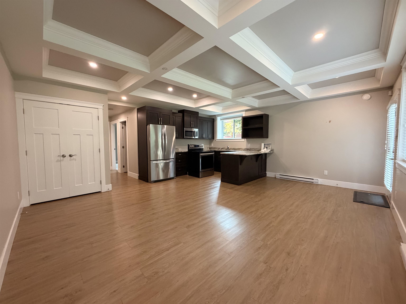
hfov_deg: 102.1
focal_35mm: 14
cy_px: 152
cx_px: 203
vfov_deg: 85.7
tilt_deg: -3.8
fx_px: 164
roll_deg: +0.0
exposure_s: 1/60
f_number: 2.2
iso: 400
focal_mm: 2.22
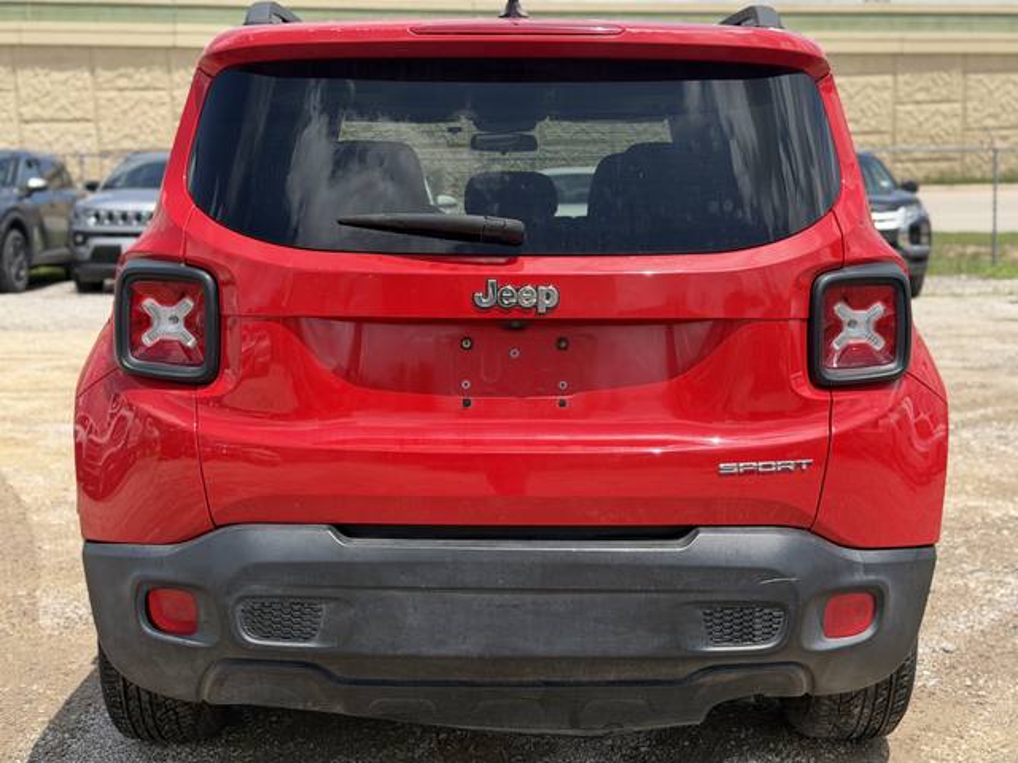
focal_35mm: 48
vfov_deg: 30.3
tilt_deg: -9.8
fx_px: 1412
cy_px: 382
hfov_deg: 39.7
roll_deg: +2.0
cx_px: 509
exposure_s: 1/2865
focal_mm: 6.76
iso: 64
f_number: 1.78
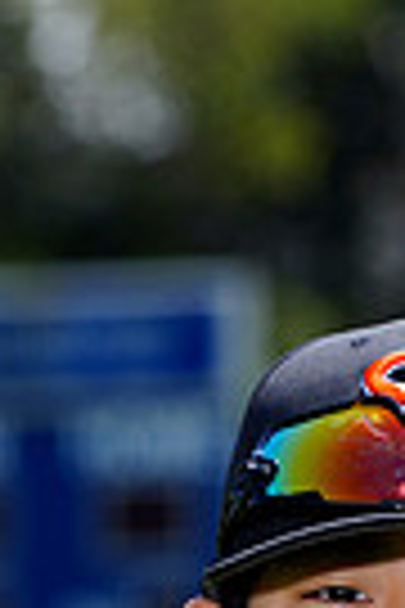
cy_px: 1090
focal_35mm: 709
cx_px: 416
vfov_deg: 2.9
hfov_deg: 1.9
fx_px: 11963
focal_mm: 165
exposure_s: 1/250
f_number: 6.3
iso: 100
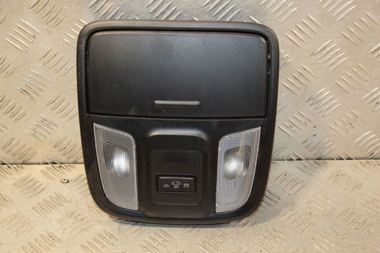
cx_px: 190
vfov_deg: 18.9
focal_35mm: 72
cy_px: 126
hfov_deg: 28.1
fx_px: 760
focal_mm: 48
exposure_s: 1/125
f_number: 4.8
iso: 800
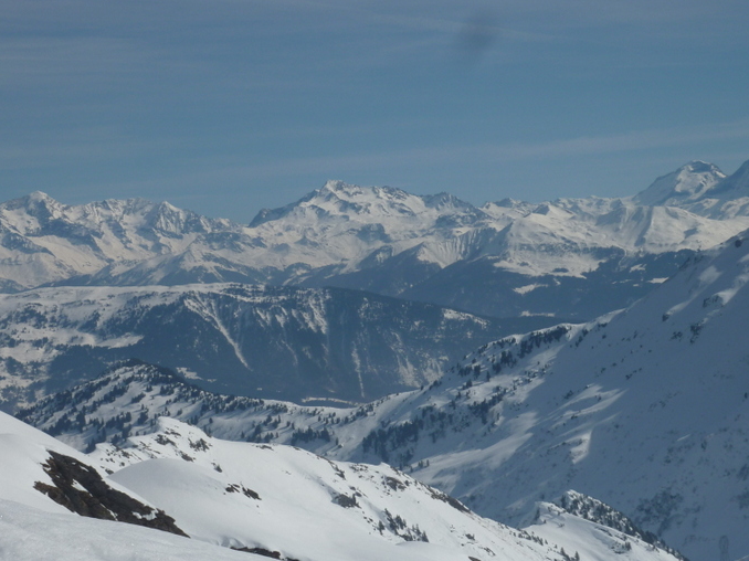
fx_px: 2120
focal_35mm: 98
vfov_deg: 15.1
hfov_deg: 20.0
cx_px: 358
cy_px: 320
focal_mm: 13.7
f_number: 6.3
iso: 80
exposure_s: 1/1300
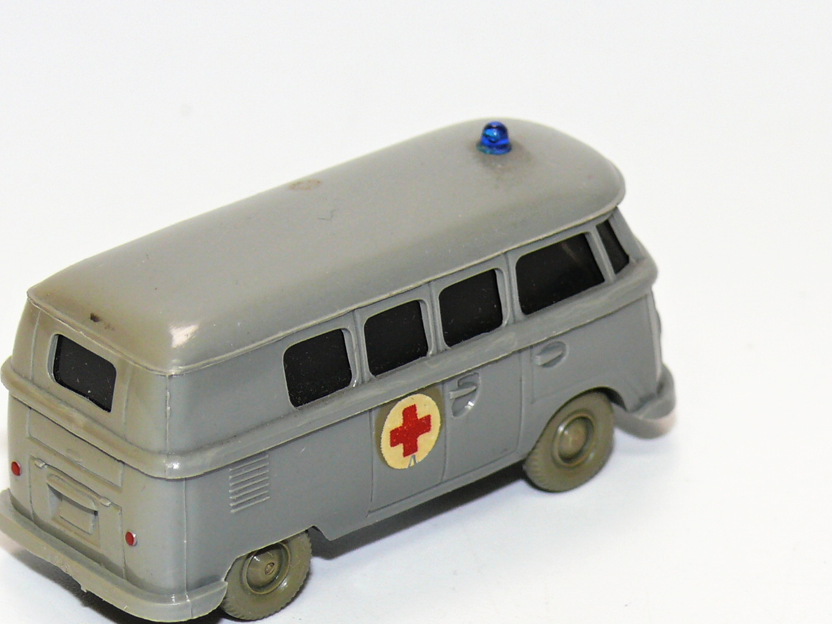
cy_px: 362
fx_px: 4807
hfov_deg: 9.9
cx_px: 350
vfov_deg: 7.4
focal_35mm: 200
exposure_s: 1/30
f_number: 4
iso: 100
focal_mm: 20.3
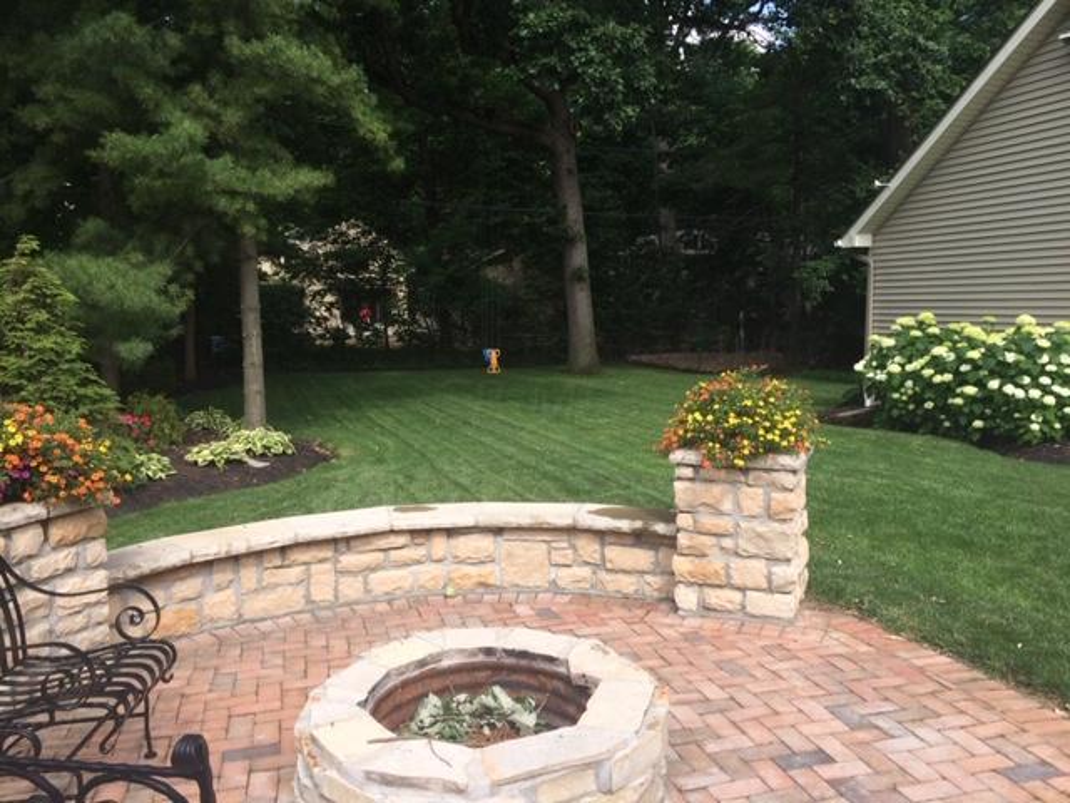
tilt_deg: -7.4
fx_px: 896
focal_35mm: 29
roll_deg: +0.9
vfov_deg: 48.2
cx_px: 535
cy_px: 402
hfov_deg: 61.7
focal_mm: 4.15
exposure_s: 1/1172
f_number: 2.2
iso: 32
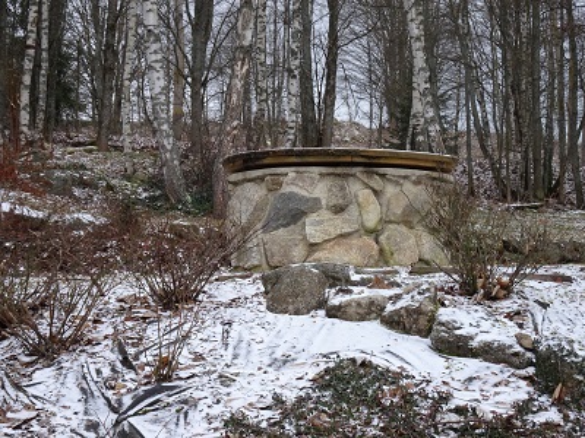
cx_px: 292
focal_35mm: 68
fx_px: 1149
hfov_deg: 28.6
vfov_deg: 21.6
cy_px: 219
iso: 125
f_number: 4.5
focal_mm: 11.66
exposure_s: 1/80
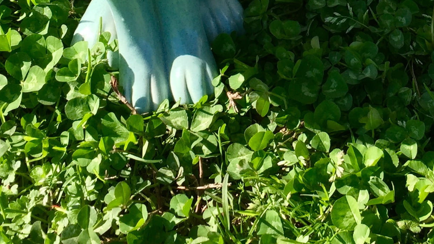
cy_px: -112
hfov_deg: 25.0
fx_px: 967
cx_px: 324
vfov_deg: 13.6
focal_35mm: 84
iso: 32
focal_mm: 4.15
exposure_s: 1/1163
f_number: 2.2
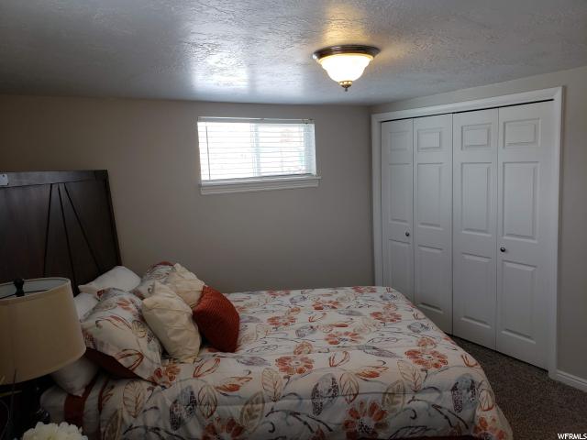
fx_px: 441
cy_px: 220
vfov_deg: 53.1
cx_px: 294
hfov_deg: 67.3
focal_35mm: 26
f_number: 2.4
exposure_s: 1/120
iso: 80
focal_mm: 4.3
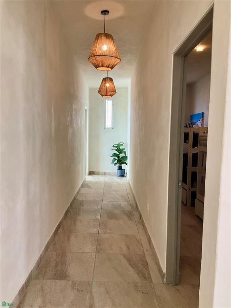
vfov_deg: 61.7
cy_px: 154
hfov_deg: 48.2
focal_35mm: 29
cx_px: 116
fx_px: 258
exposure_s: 1/113
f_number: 1.8
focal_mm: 3
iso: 64
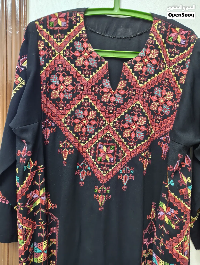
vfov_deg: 71.5
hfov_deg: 56.9
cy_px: 132
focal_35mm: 24
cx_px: 100
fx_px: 184
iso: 3233
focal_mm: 5.56
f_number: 1.88
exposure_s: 1/33.3
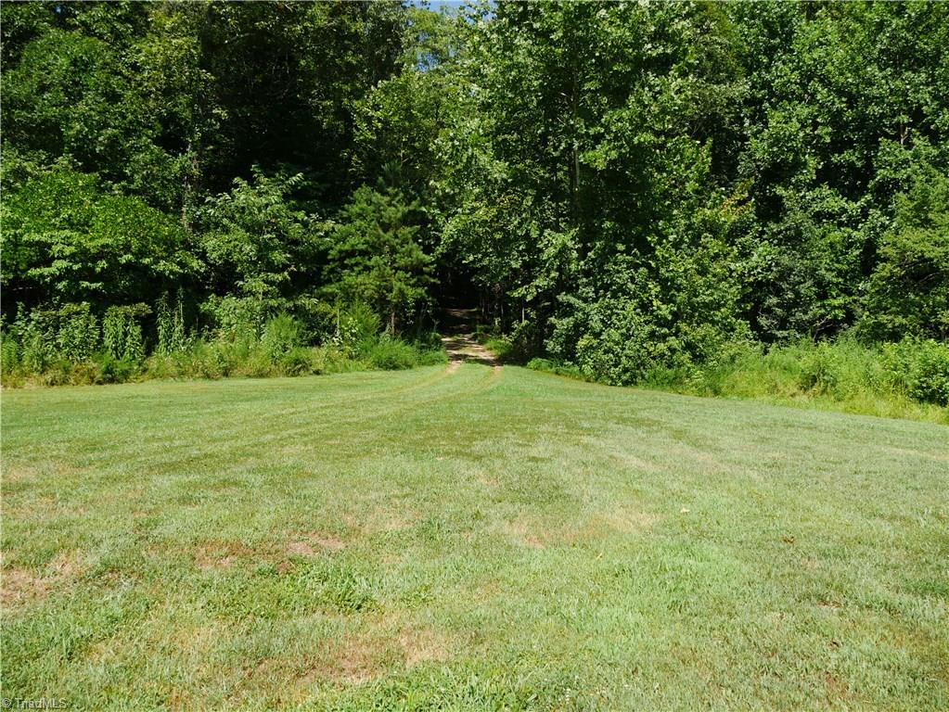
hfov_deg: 63.4
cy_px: 356
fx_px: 768
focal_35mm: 28
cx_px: 474
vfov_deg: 49.8
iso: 200
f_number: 4.5
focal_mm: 14
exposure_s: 1/800
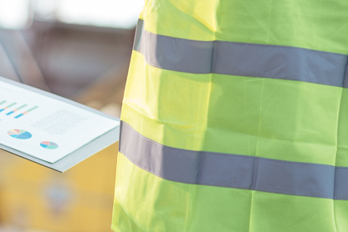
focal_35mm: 256
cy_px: -98
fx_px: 2476
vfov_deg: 5.3
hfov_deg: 8.0
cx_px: 109
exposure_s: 1/500
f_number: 2.5
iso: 64
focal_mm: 85
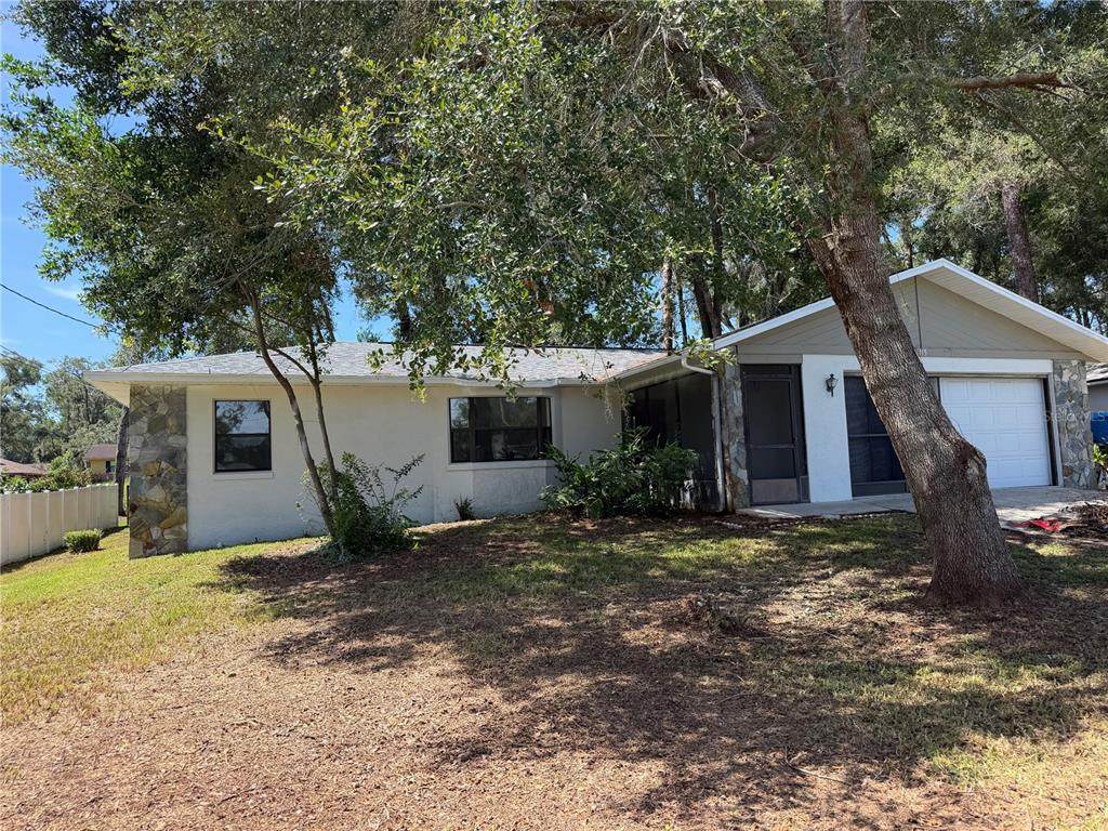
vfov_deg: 56.8
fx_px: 768
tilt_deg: +3.5
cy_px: 416
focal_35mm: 24
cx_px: 554
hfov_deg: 71.6
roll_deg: +2.3
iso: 100
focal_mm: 6.76
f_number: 1.78
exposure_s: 1/1437
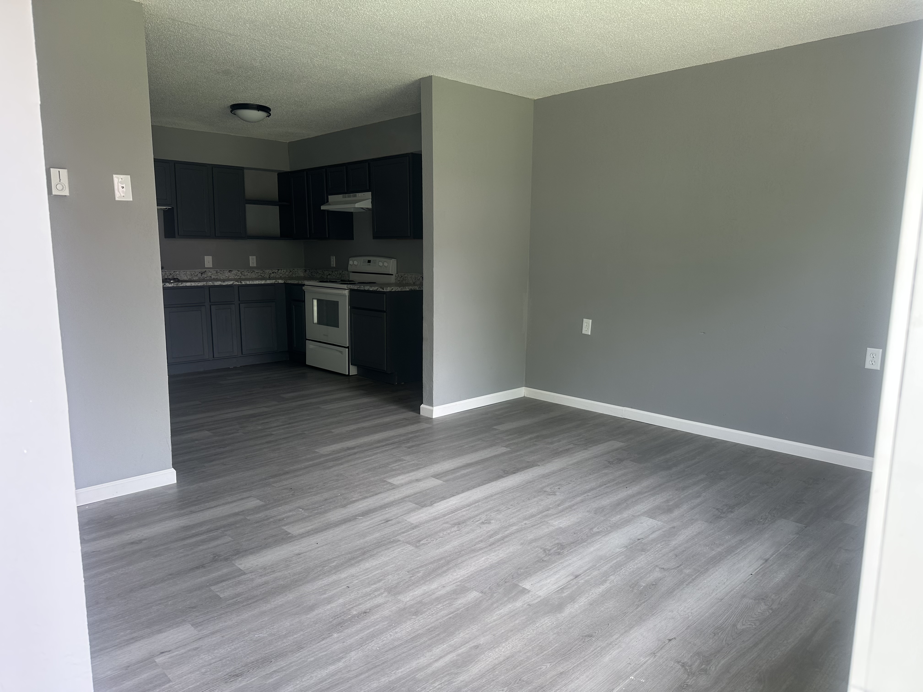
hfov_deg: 71.6
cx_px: 462
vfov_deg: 56.8
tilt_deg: -9.6
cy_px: 346
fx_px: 640
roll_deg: +0.1
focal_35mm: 24
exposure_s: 1/121
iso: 80
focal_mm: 6.86
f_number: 1.78
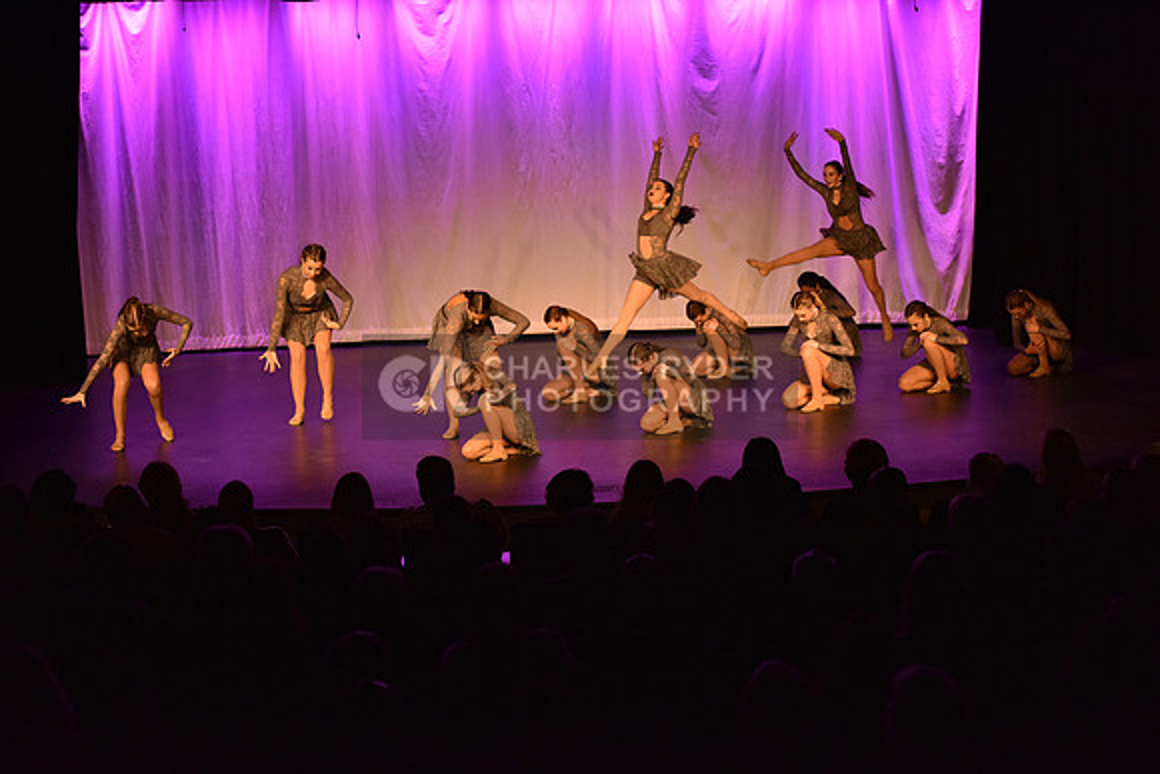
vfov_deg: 19.5
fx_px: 2256
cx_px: 580
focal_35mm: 70
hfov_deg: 28.8
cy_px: 387
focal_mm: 70
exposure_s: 1/250
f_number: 4
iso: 2000
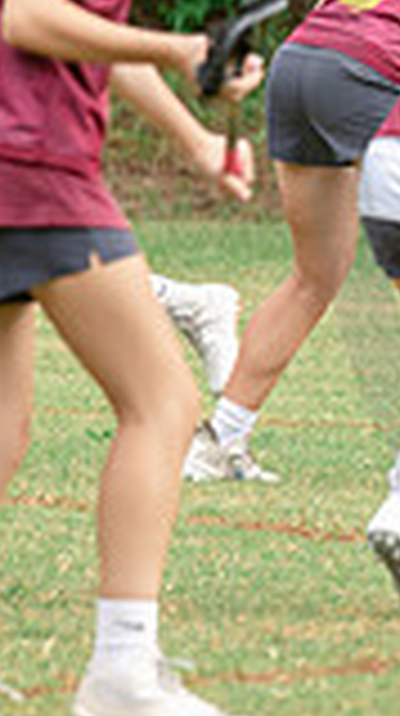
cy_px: 162
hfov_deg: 1.1
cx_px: 1675
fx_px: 20876
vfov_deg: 2.0
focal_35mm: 1103
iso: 250
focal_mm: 200
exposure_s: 1/1000
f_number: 4
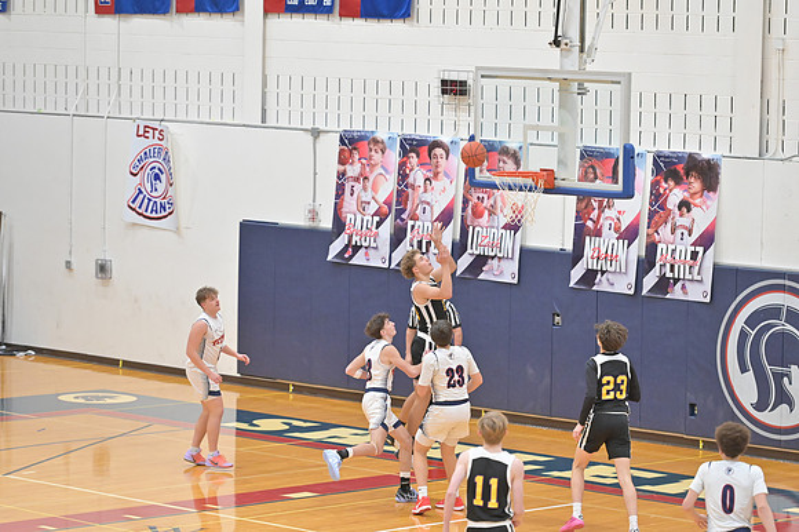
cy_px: 266
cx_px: 400
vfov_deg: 9.5
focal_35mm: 145
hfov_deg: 14.2
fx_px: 3216
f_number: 4
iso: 7200
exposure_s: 1/800
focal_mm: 145
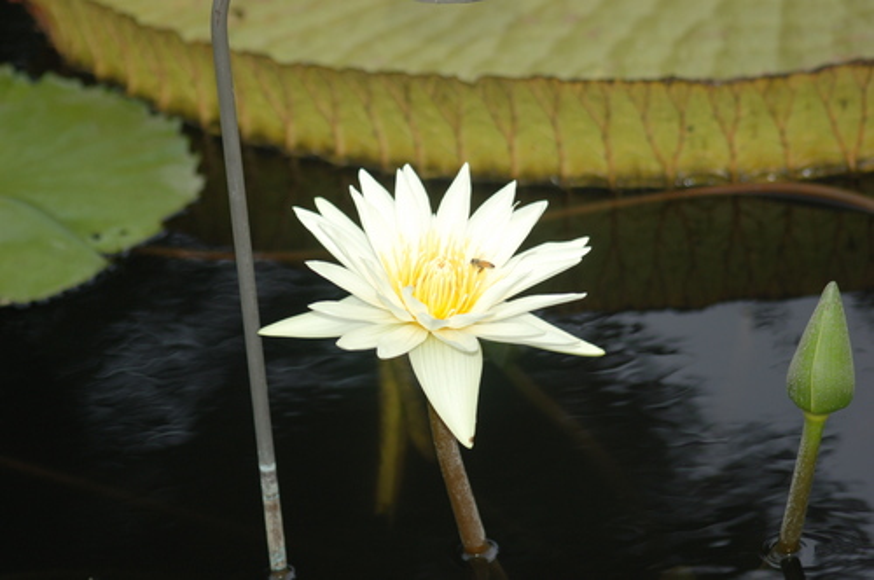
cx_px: 437
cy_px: 290
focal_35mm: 129
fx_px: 3128
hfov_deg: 15.9
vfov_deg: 10.6
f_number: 4.5
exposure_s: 1/500
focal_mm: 86
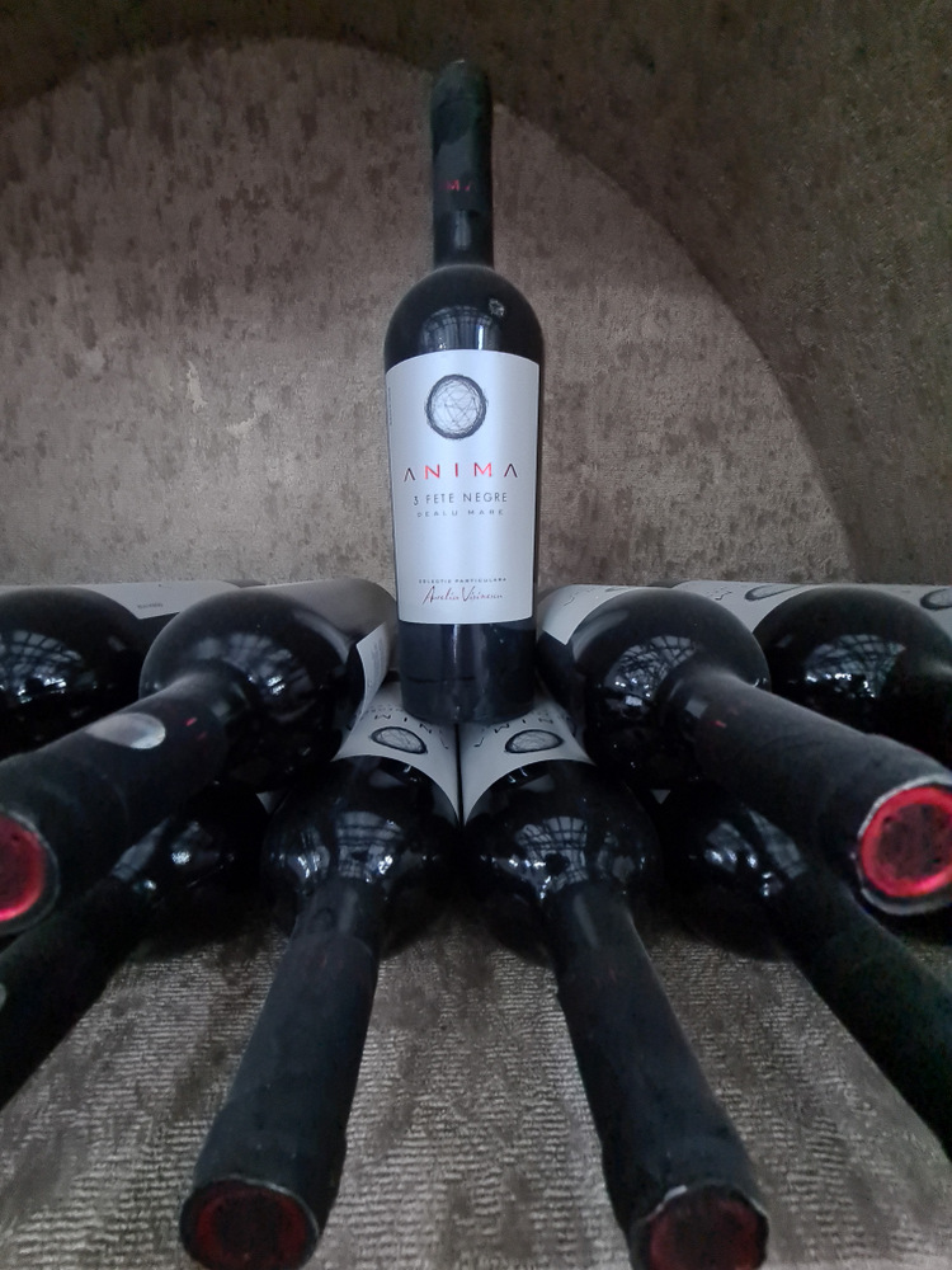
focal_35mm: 13
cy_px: 635
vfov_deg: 106.2
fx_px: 477
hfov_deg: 89.9
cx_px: 476
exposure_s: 1/25
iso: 1250
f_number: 2.2
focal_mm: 2.2
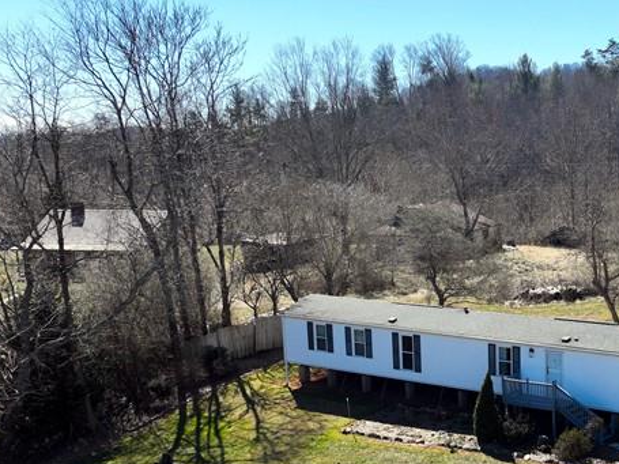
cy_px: 390
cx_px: 551
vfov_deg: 26.4
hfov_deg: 33.7
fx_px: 965
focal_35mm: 54
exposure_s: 1/320
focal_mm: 12.3
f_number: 2.8
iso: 150
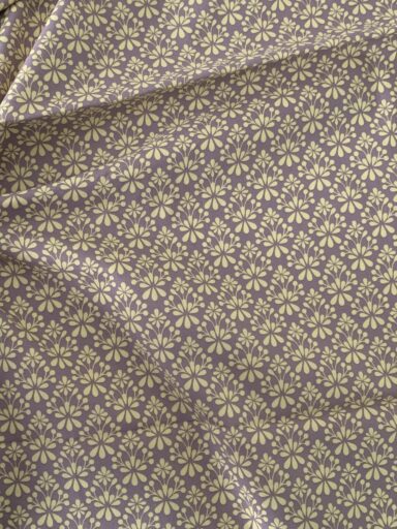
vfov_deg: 67.3
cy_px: 264
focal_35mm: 26
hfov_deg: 53.1
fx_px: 398
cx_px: 198
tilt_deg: -82.9
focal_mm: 4.25
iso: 400
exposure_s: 1/46
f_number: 1.8
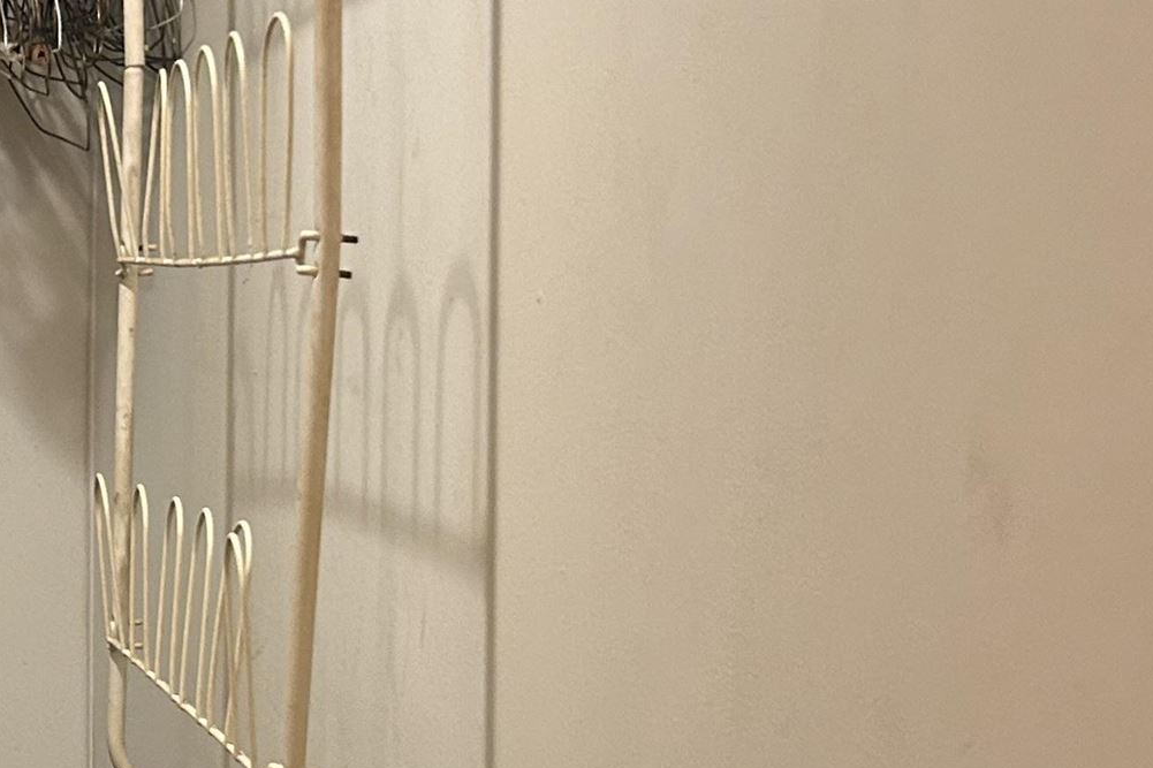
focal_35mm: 83
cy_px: 654
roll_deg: +2.5
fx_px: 2658
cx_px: -463
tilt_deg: -5.7
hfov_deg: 21.4
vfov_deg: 16.3
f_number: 1.5
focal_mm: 5.7
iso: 200
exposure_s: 1/60
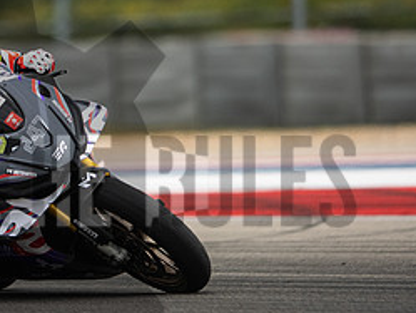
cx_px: 3
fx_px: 8080
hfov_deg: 2.9
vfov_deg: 2.2
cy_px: 183
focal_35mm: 672
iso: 320
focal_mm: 200
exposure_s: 1/4000
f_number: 2
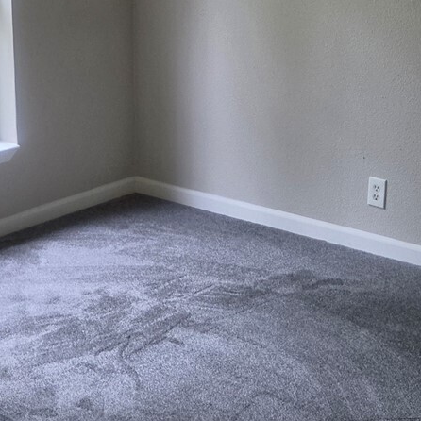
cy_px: 91
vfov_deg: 23.4
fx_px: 1004
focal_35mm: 73
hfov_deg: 23.7
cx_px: 226
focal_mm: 5.4
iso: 200
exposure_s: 1/180
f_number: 1.8
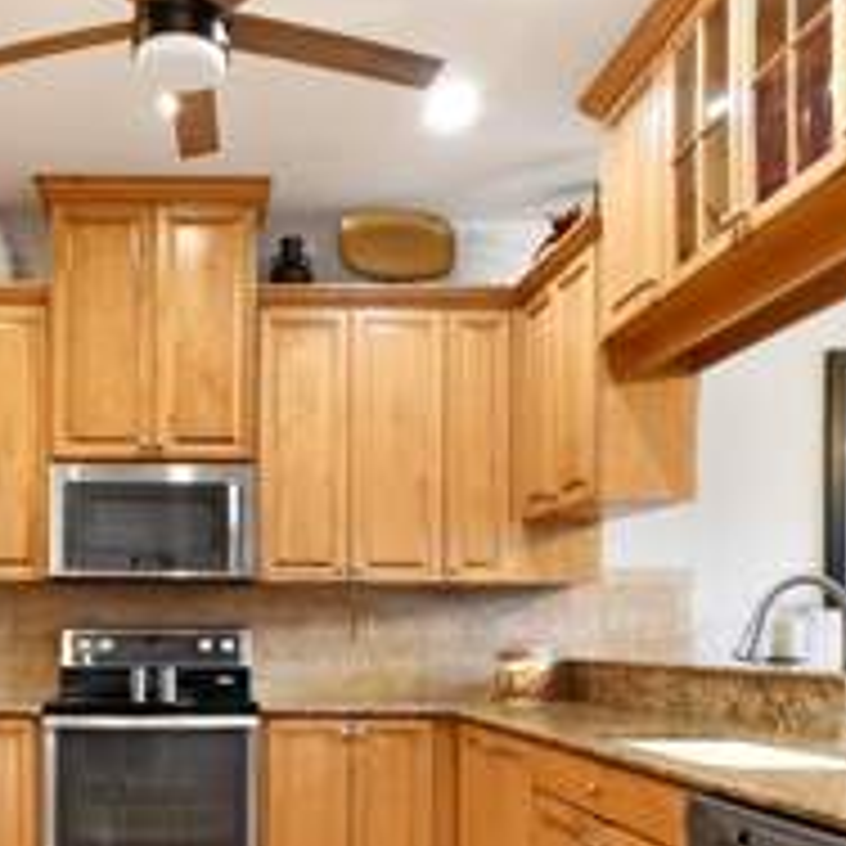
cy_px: 664
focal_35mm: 39
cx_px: 198
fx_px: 1078
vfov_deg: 41.2
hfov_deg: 41.4
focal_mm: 12
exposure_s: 1/30
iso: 320
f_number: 11
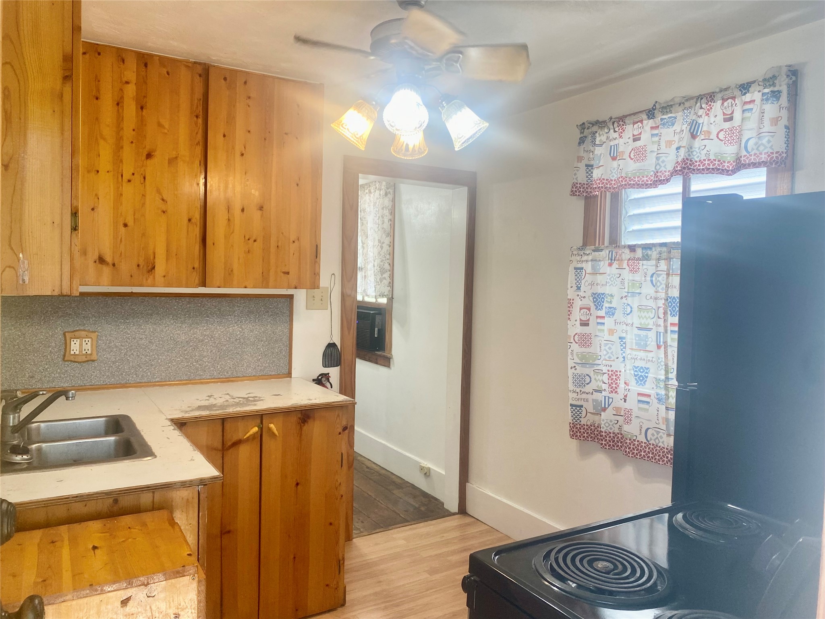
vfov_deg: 53.1
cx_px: 412
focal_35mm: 26
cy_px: 310
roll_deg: -1.9
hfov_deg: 67.3
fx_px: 620
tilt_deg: -2.2
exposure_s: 1/60
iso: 64
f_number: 1.8
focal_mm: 4.25
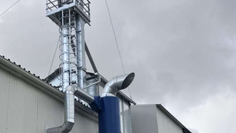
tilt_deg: +18.6
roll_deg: +1.5
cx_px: 116
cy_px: 126
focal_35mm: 54
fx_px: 338
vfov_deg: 21.6
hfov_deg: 38.5
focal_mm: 4
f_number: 1.8
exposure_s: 1/1043
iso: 20
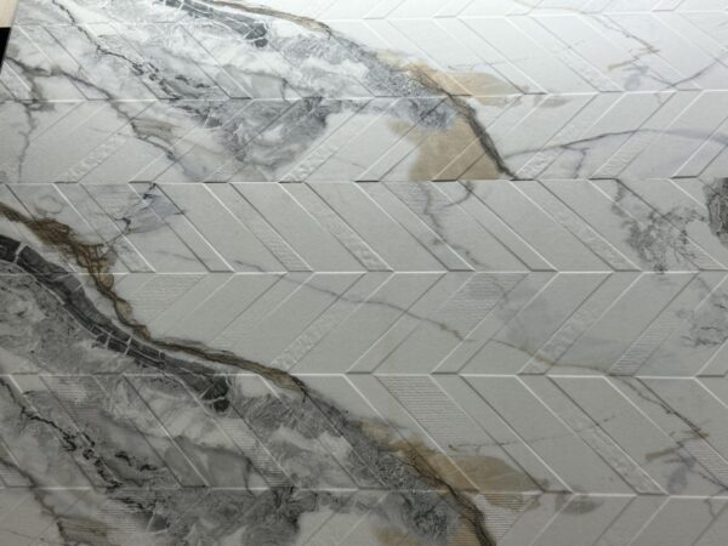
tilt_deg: +18.0
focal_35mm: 48
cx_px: 364
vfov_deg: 30.3
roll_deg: -1.2
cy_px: 273
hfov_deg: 39.7
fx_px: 1009
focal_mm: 6.76
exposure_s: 1/121
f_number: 1.78
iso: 50
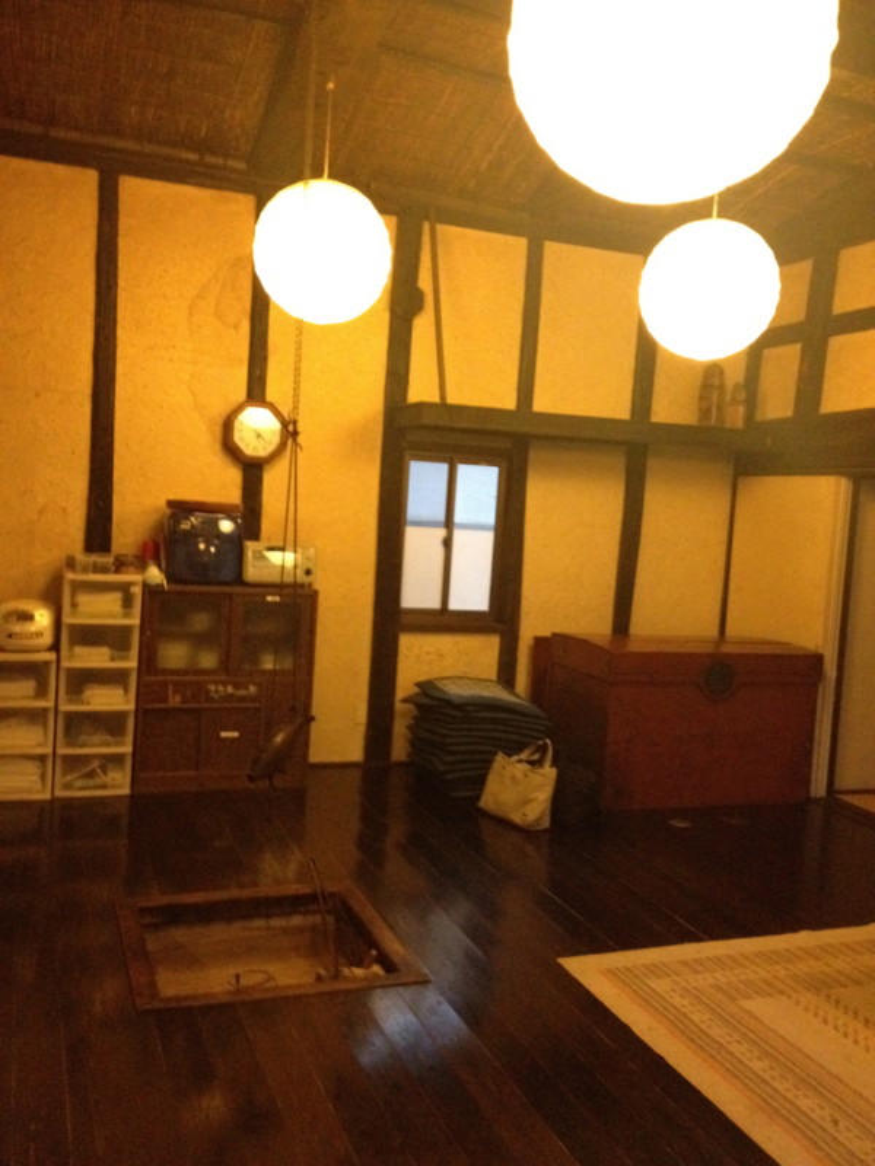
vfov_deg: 52.6
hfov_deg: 40.7
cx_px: 438
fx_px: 1180
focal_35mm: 35
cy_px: 583
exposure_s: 1/15
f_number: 2.4
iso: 800
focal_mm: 4.28
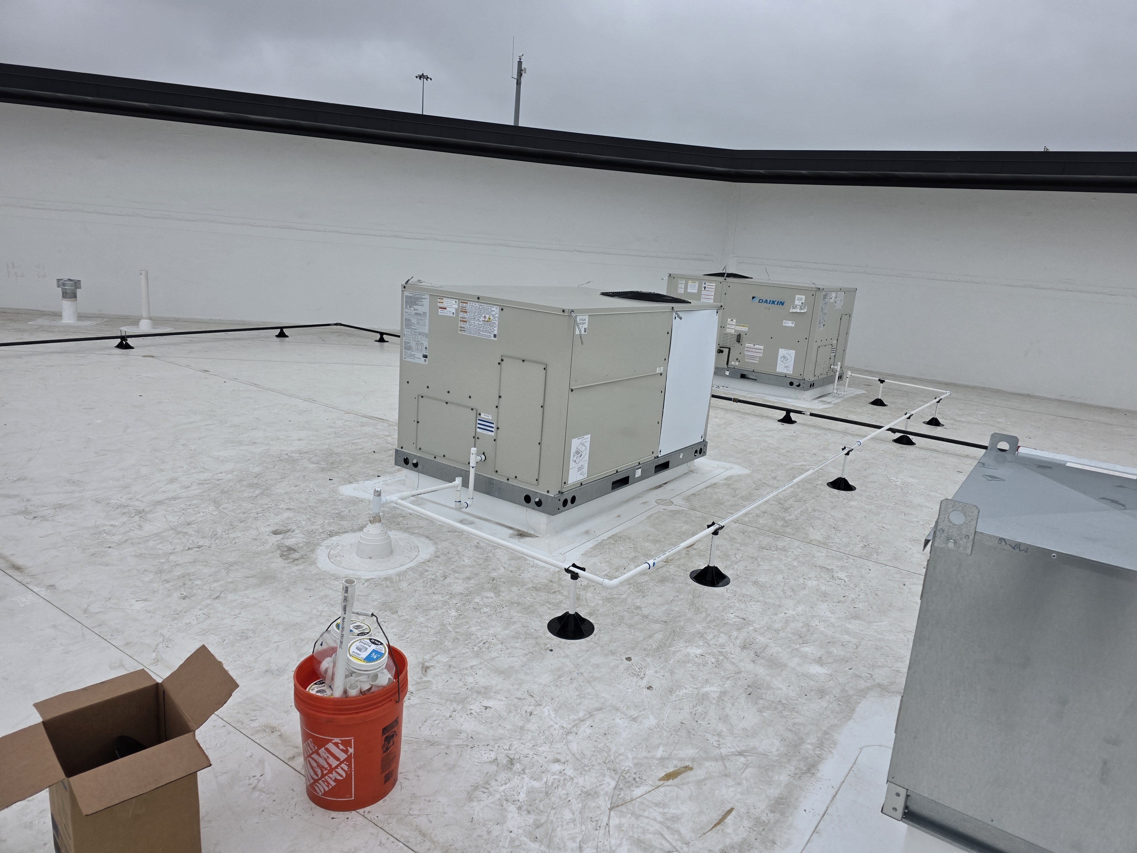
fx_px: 755
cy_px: 426
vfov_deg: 58.9
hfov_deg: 73.9
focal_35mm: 23
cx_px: 568
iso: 80
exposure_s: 1/5958
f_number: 1.7
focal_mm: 6.3
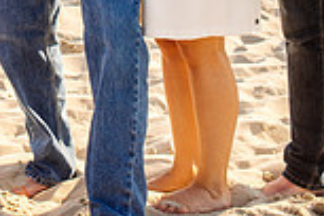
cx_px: -167
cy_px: -170
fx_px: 1197
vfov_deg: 9.8
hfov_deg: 14.4
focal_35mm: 133
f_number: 4.5
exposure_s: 1/500
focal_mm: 35
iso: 160
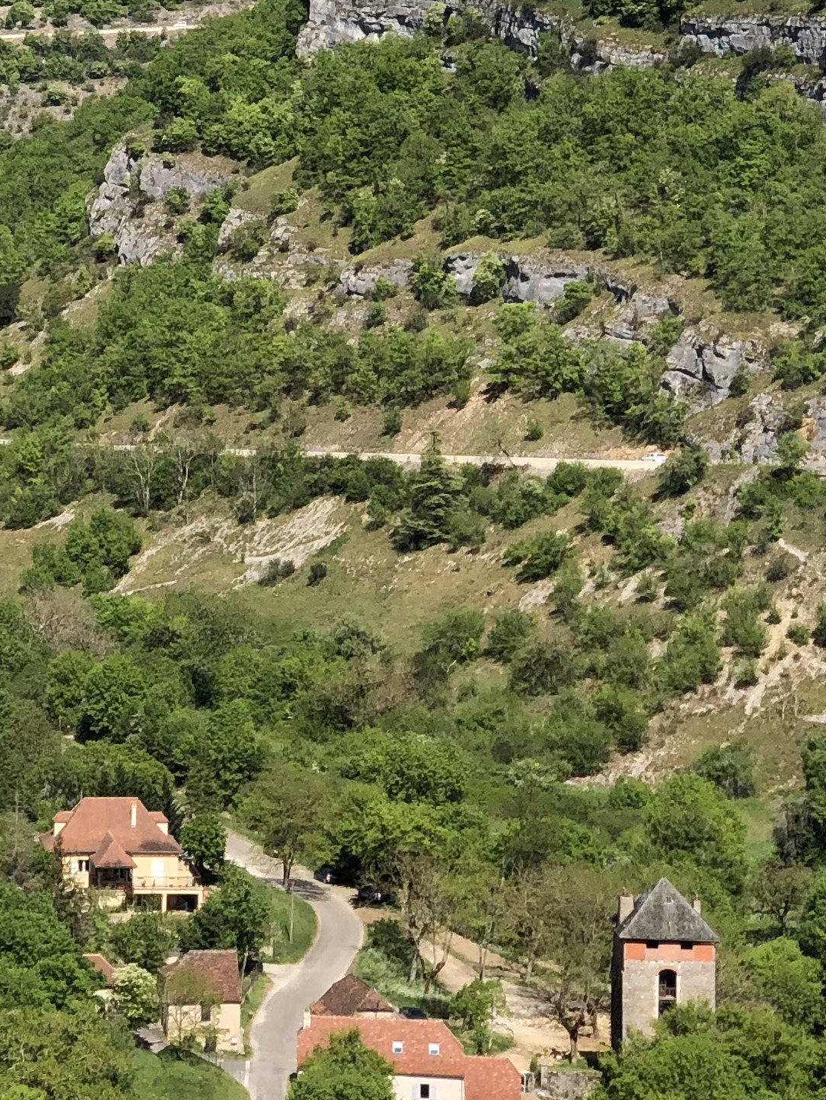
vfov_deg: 13.5
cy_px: 118
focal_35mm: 145
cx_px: 65
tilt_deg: +0.1
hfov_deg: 10.2
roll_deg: -0.5
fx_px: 4612
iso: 16
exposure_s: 1/1230
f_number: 2.4
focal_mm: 6
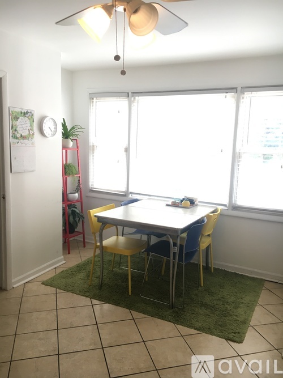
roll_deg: -2.4
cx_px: 142
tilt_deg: -7.1
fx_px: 316
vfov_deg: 61.7
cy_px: 189
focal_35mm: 29
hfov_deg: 48.2
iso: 50
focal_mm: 4.15
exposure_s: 1/30
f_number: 2.2
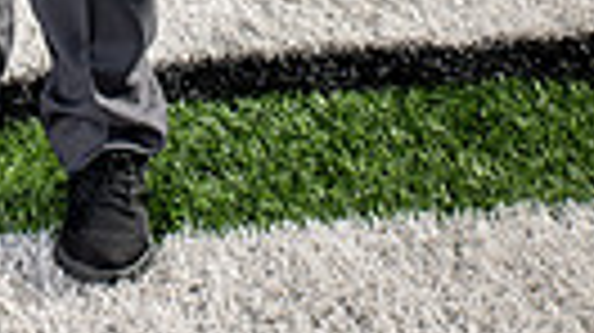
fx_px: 2030
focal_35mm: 129
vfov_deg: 8.1
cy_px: -652
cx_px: -22
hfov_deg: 16.3
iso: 125
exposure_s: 1/400
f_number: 7.1
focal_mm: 36
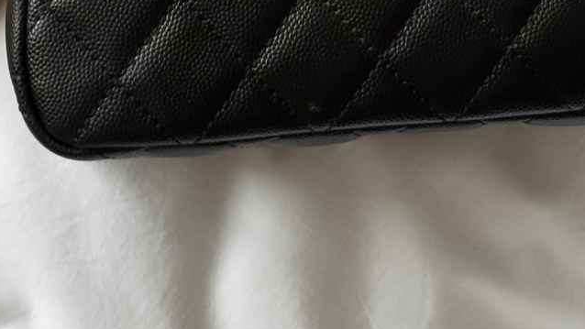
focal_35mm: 164
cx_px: 413
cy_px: -364
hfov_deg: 13.1
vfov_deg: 7.1
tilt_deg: -84.8
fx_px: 2544
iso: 200
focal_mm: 6.76
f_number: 1.78
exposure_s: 1/60
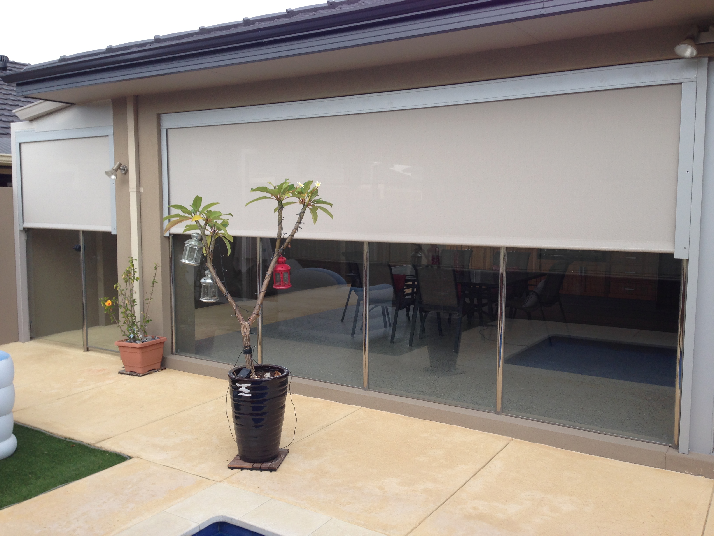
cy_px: 268
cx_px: 357
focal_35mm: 33
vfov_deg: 42.9
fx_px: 681
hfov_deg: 55.4
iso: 50
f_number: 2.4
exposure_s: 1/354
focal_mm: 4.12
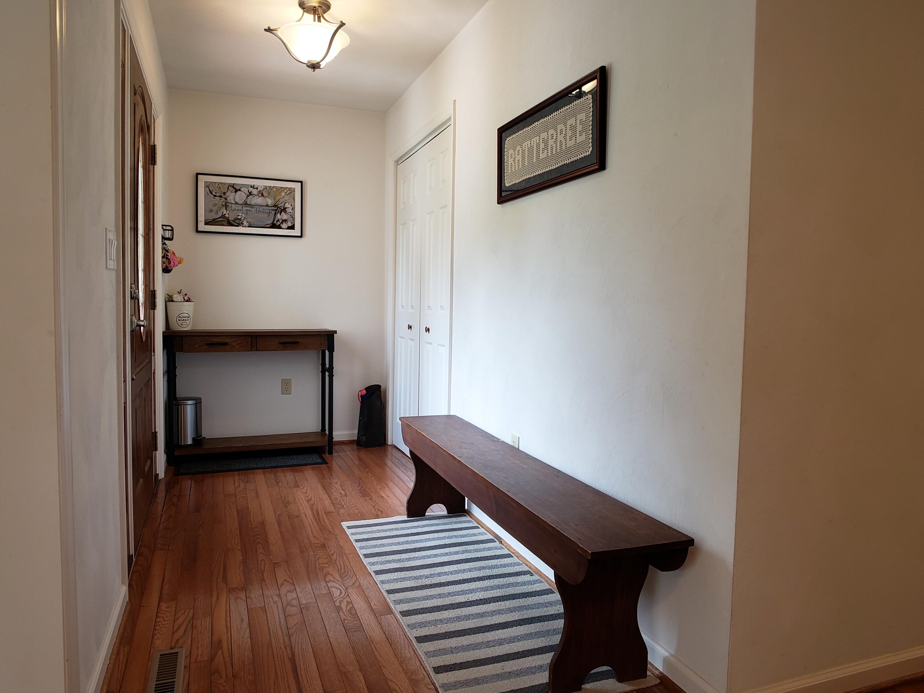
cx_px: 462
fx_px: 694
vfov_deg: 53.1
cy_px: 346
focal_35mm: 26
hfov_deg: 67.3
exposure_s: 1/60
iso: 100
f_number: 2.4
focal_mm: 4.3
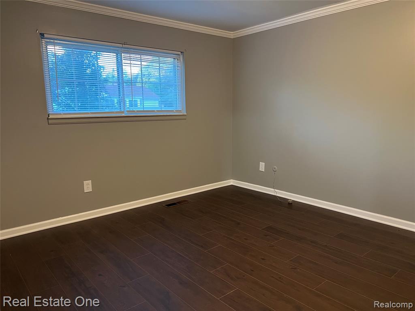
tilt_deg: -9.4
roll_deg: +1.0
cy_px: 156
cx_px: 208
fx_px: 312
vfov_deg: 53.1
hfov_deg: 67.3
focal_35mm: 26
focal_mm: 5.7
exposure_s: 1/60
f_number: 1.5
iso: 200
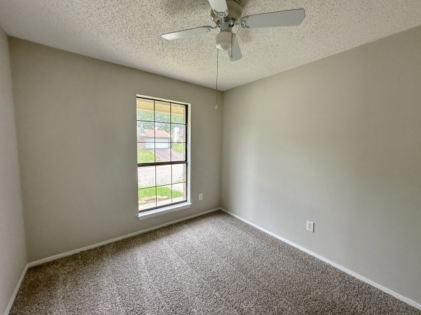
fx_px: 170
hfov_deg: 102.1
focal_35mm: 14
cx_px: 210
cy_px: 158
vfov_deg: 85.7
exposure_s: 1/140
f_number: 2.2
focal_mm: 2.22
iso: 40
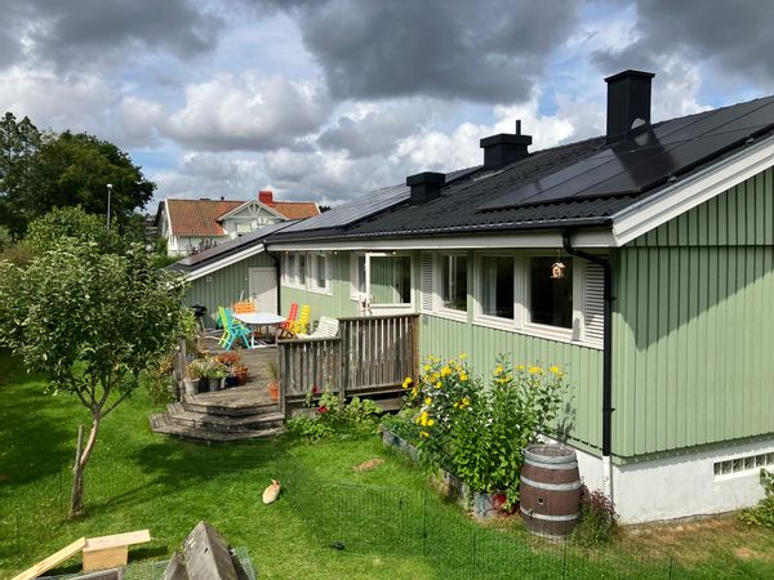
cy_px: 290
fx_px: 626
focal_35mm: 28
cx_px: 387
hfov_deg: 63.4
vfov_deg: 49.7
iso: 32
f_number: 1.8
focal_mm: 3.99
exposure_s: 1/2114
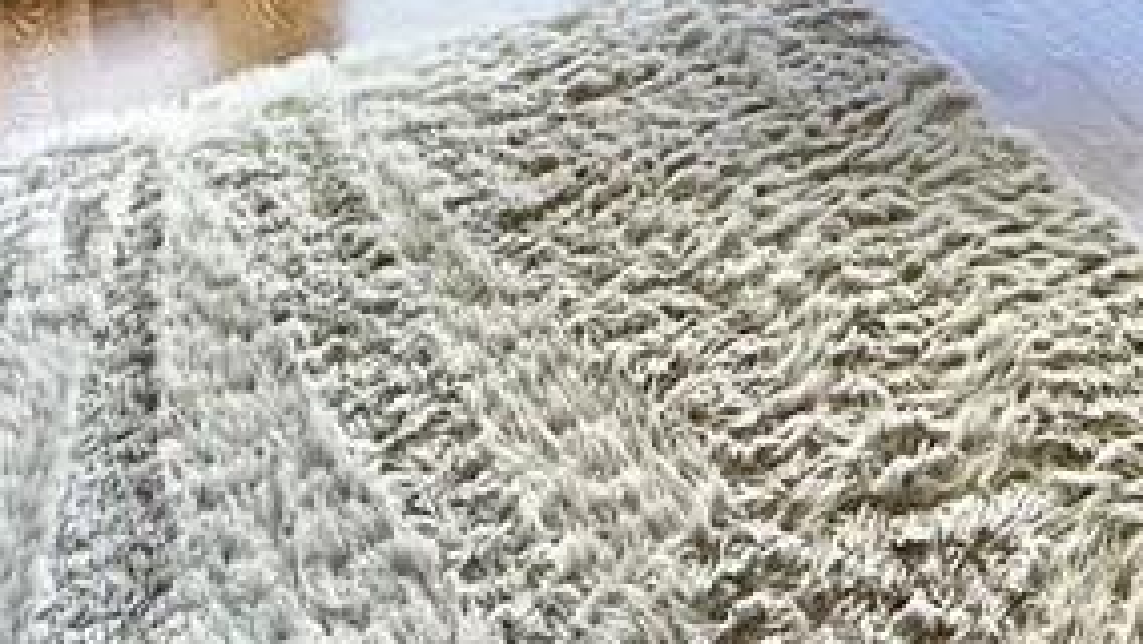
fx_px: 1668
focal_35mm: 55
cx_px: 1207
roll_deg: -0.3
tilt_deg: +1.6
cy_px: -813
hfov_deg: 33.7
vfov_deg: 15.2
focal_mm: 2.22
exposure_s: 1/138
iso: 64
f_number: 2.2
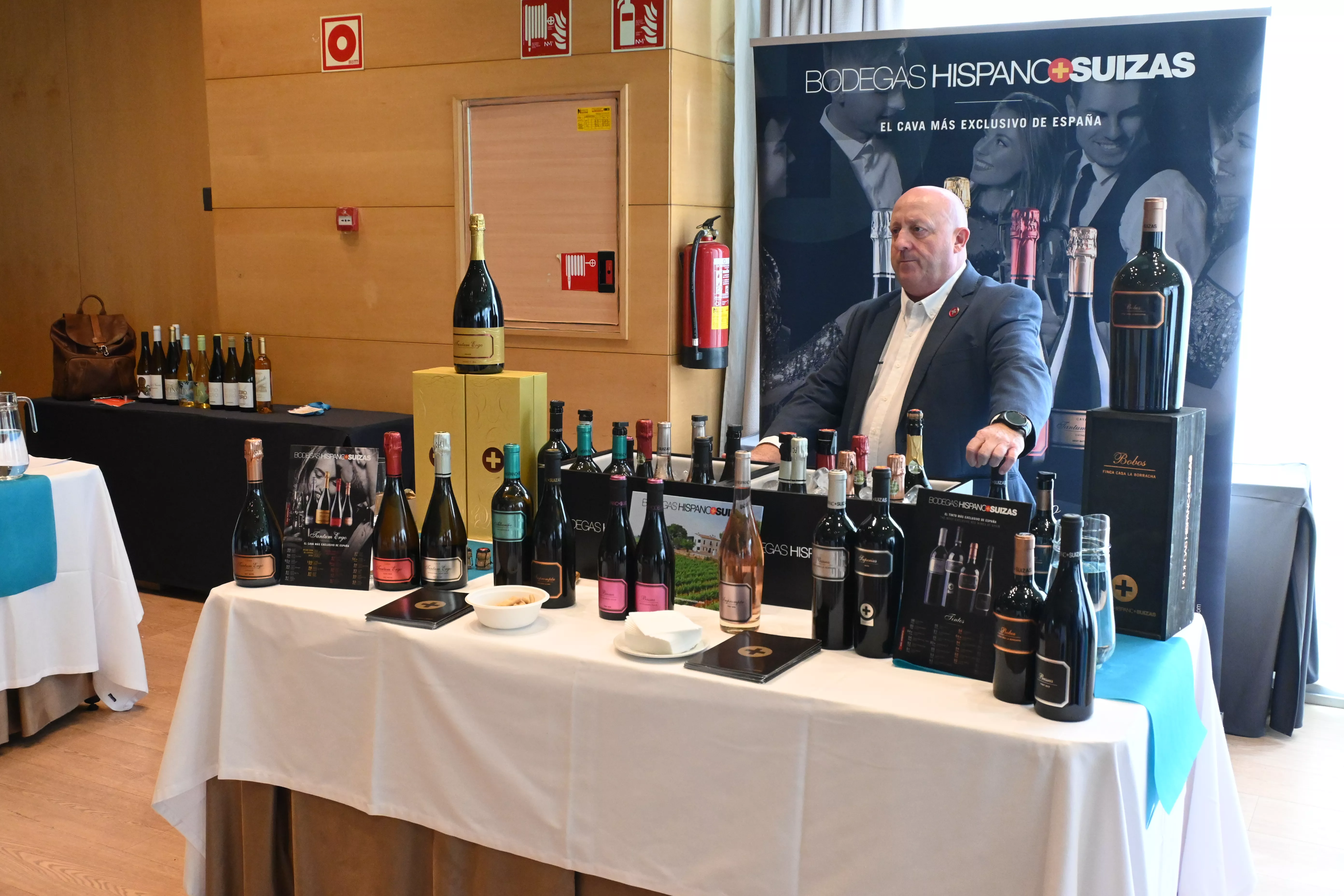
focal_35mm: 34
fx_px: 1288
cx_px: 672
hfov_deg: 55.1
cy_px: 448
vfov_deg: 38.4
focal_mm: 23
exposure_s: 1/200
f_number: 7.1
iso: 3200
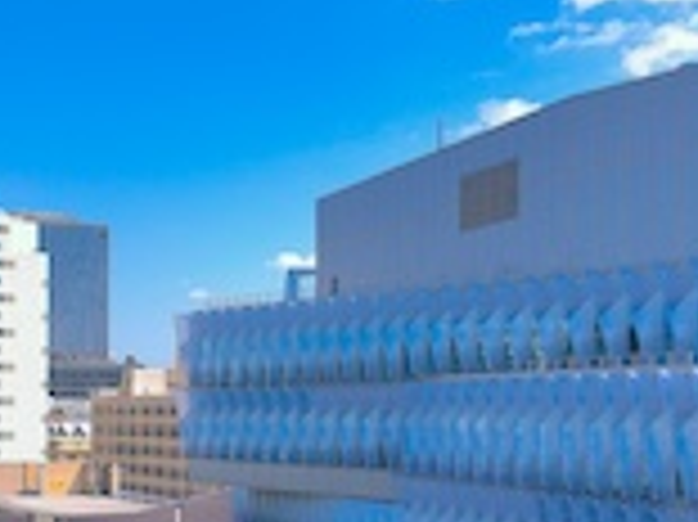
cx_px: 369
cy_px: 410
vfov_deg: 23.3
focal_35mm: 62
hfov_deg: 31.2
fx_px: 1249
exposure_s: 1/2000
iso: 100
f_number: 2.8
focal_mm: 12.29
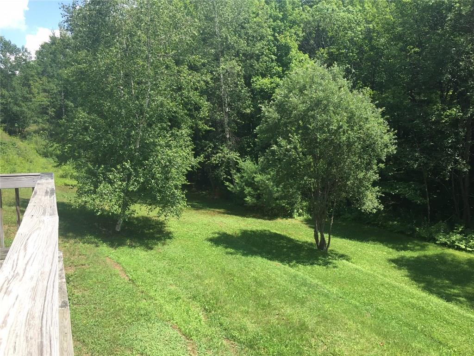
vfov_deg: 48.2
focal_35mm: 29
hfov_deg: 61.7
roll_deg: -0.5
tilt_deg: -4.8
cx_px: 237
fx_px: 397
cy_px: 178
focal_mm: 4.15
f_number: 2.2
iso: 32
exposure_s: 1/682
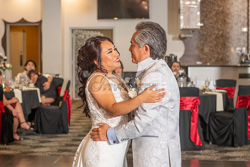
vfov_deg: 17.6
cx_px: 111
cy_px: 74
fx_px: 540
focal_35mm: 78
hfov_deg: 26.0
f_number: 4.5
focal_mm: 70
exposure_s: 1/125
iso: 800
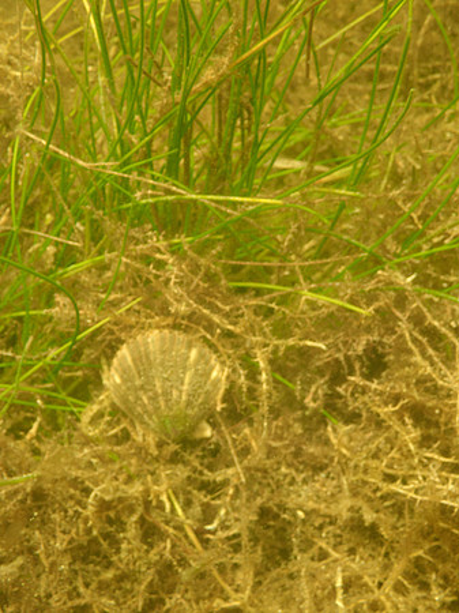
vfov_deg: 29.0
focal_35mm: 67
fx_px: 1186
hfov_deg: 21.9
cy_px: 306
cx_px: 230
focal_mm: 11.88
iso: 160
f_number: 3.8
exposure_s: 1/125
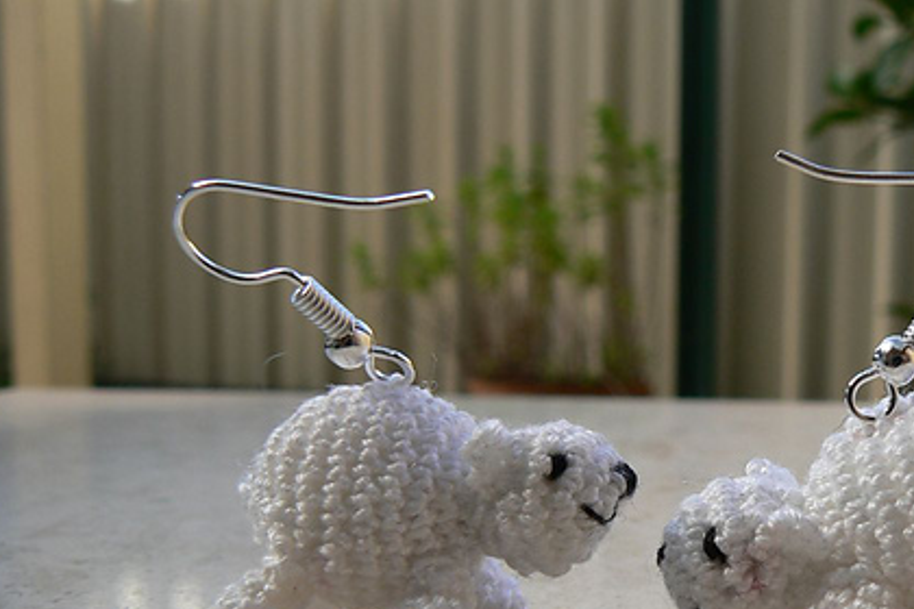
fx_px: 1447
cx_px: 646
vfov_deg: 23.6
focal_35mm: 57
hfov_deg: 34.5
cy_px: 450
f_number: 5.6
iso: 80
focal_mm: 6
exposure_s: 1/125
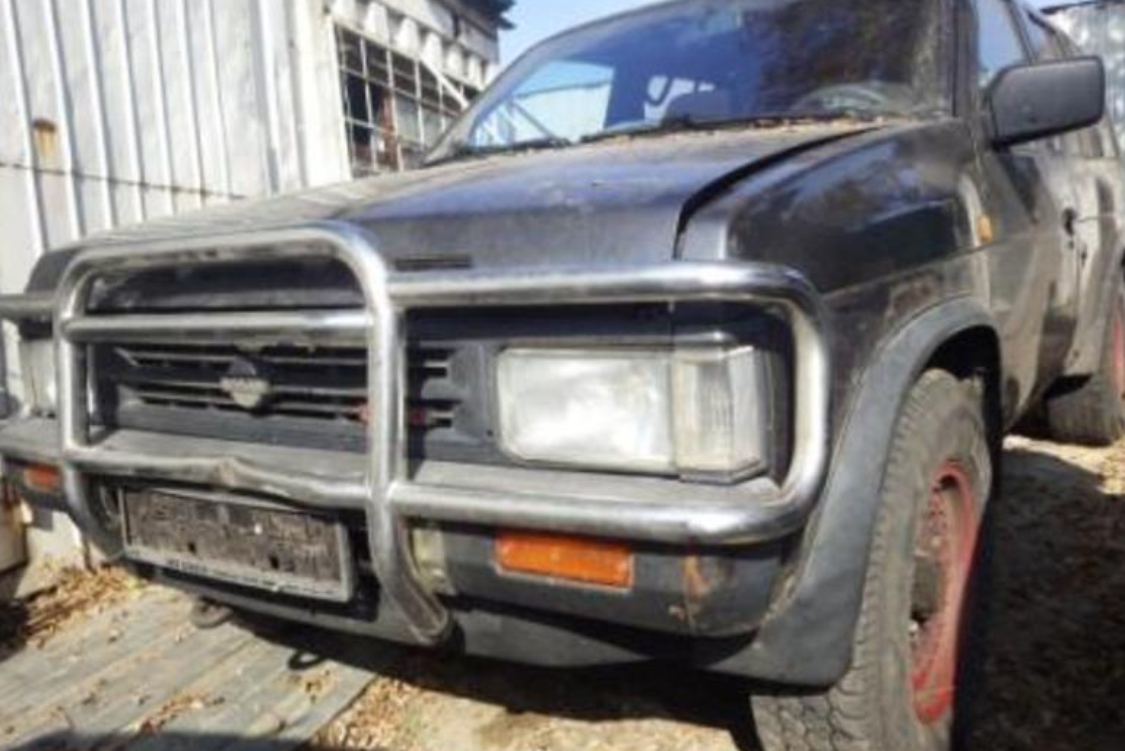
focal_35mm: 27
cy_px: 384
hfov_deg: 67.4
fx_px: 844
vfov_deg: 48.0
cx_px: 549
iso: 125
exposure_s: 1/1000
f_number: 2.8
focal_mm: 4.5
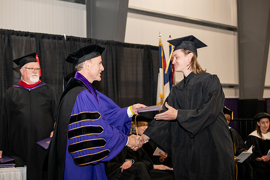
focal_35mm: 70
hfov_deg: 28.8
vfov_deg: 19.5
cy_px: 90
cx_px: 135
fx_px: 525
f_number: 5
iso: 2000
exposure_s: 1/200
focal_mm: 70
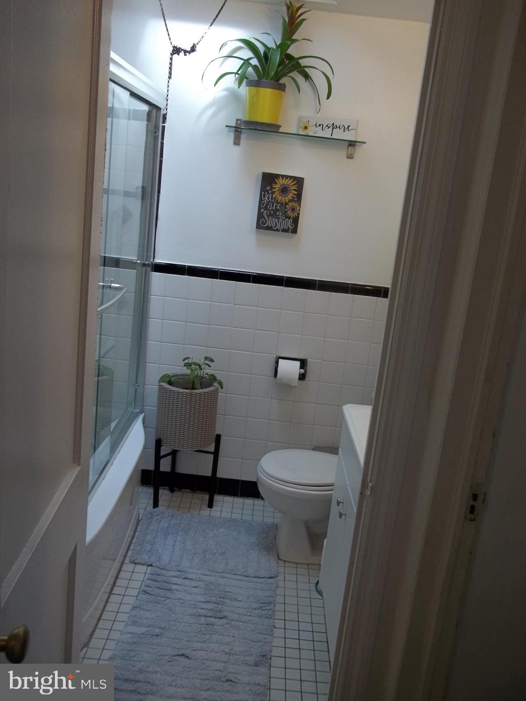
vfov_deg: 56.8
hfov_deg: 44.2
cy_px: 350
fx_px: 648
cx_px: 263
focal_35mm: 32
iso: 64
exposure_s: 1/40
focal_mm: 5.7
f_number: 2.9
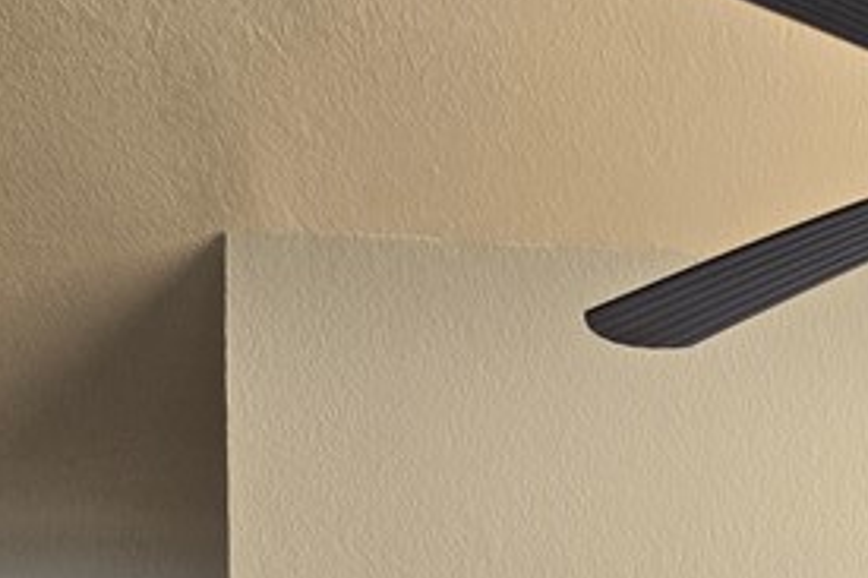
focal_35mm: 89
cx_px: 1023
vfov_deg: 11.7
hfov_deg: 21.4
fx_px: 2145
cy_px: 1491
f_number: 1.8
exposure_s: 1/120
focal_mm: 5.4
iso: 160
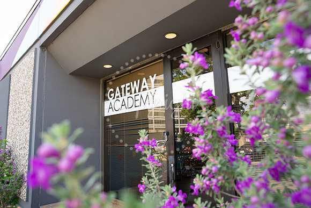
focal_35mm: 26
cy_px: 104
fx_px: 228
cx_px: 156
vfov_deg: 48.9
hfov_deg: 68.6
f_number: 5.6
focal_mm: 24
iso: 320
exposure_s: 1/100
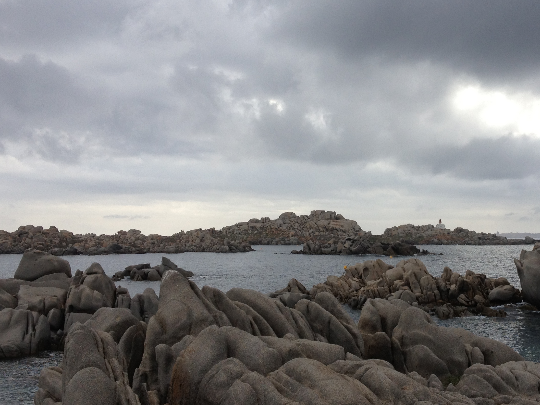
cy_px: 201
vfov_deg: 27.0
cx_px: 381
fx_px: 842
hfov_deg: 35.0
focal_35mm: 54
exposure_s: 1/649
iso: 64
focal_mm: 4.28
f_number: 2.4
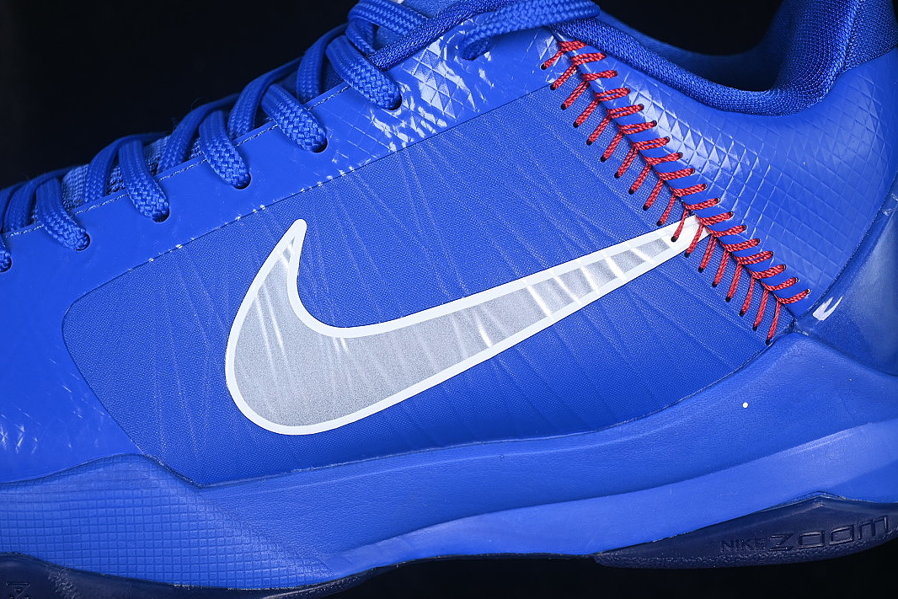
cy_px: 300
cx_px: 445
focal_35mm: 76
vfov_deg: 18.0
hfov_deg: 26.6
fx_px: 1896
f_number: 6.3
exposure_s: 1/80
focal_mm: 50
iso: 160
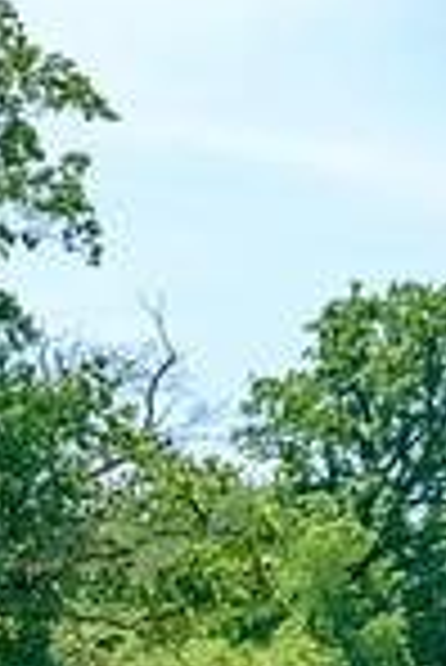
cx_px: -198
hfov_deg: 7.0
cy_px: 922
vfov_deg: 10.3
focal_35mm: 194
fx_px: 3596
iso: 200
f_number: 5
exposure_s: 1/500
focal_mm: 42.5
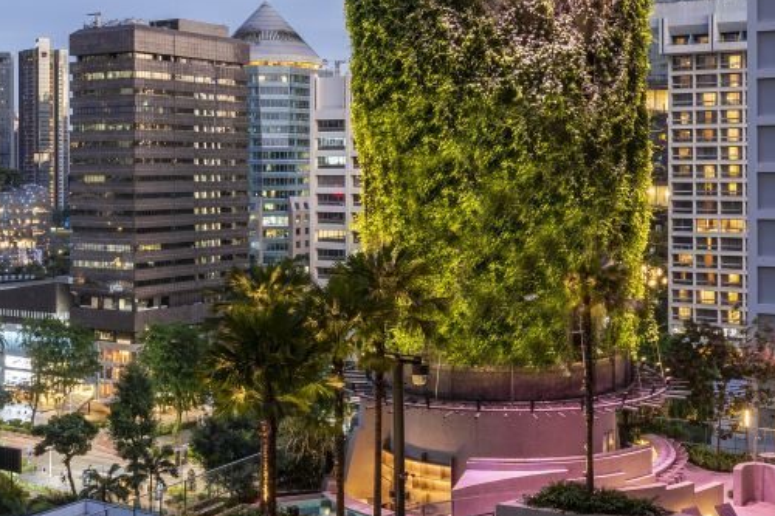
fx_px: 1205
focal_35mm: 56
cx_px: 380
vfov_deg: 24.1
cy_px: 184
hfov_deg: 35.6
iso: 100
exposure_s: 1
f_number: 8
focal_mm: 14
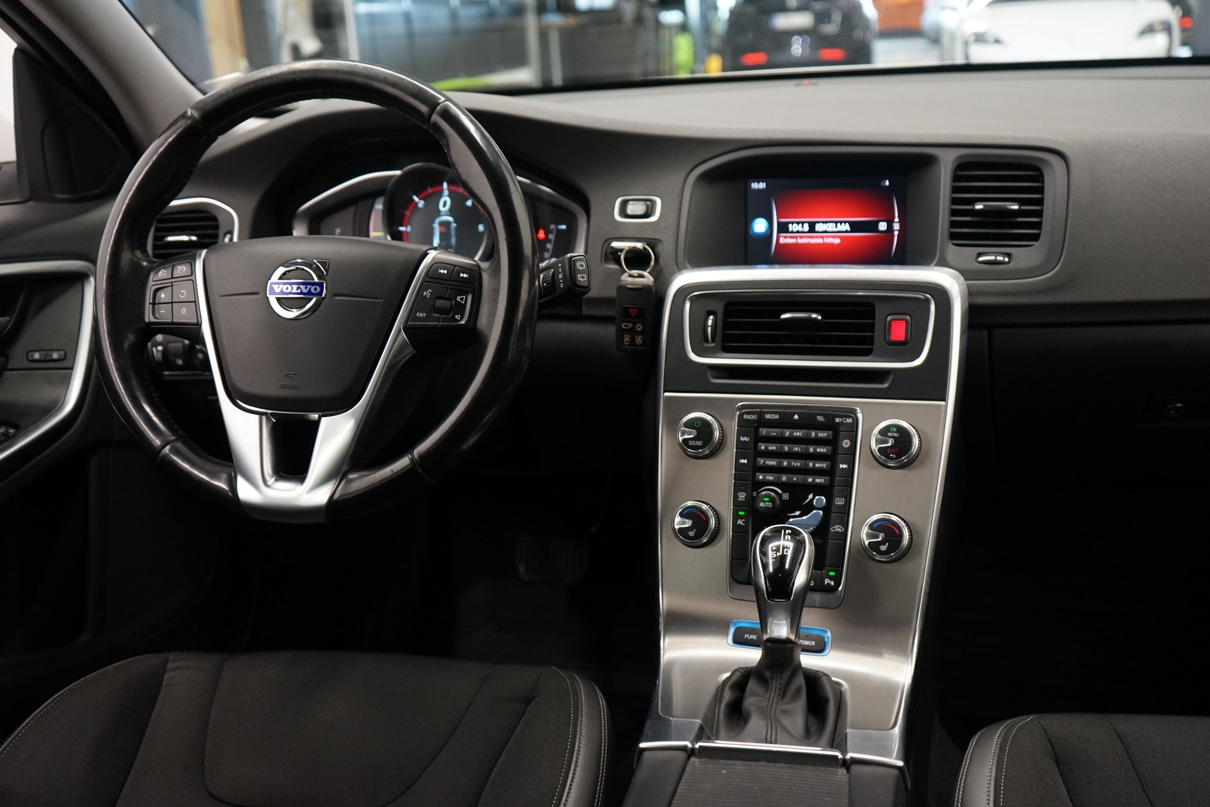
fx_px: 1143
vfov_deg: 38.9
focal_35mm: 34
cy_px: 404
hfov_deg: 55.8
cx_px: 605
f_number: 4
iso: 1600
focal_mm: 34
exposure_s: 1/60
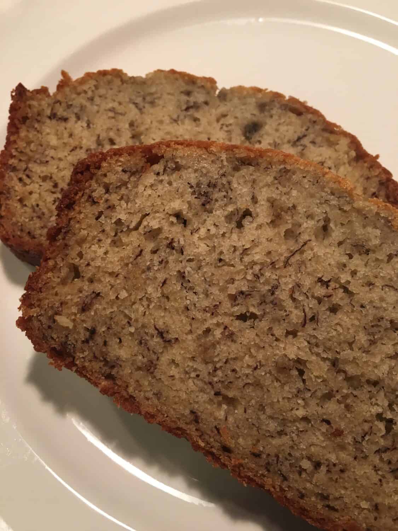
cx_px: 199
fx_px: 445
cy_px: 266
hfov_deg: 48.2
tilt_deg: -59.8
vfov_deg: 61.7
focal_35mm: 29
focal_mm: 4.15
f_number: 2.2
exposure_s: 1/30
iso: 64
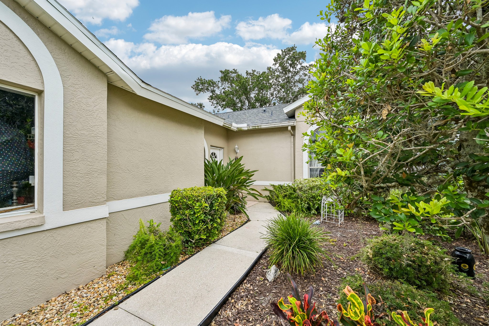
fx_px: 190
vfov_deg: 81.2
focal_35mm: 14
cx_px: 244
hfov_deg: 104.3
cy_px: 163
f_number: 8
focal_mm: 14
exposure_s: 1/500
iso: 400
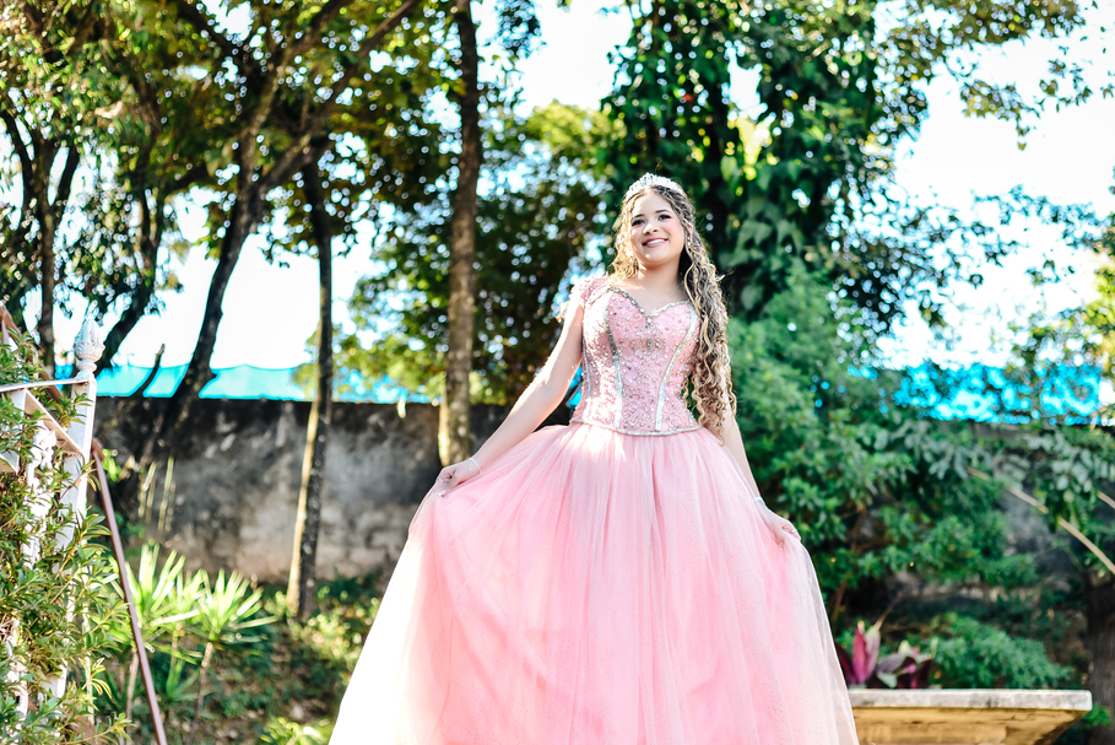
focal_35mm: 66
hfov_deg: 30.5
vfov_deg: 20.6
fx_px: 2045
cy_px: 417
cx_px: 601
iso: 125
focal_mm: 50
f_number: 2.2
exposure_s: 1/200
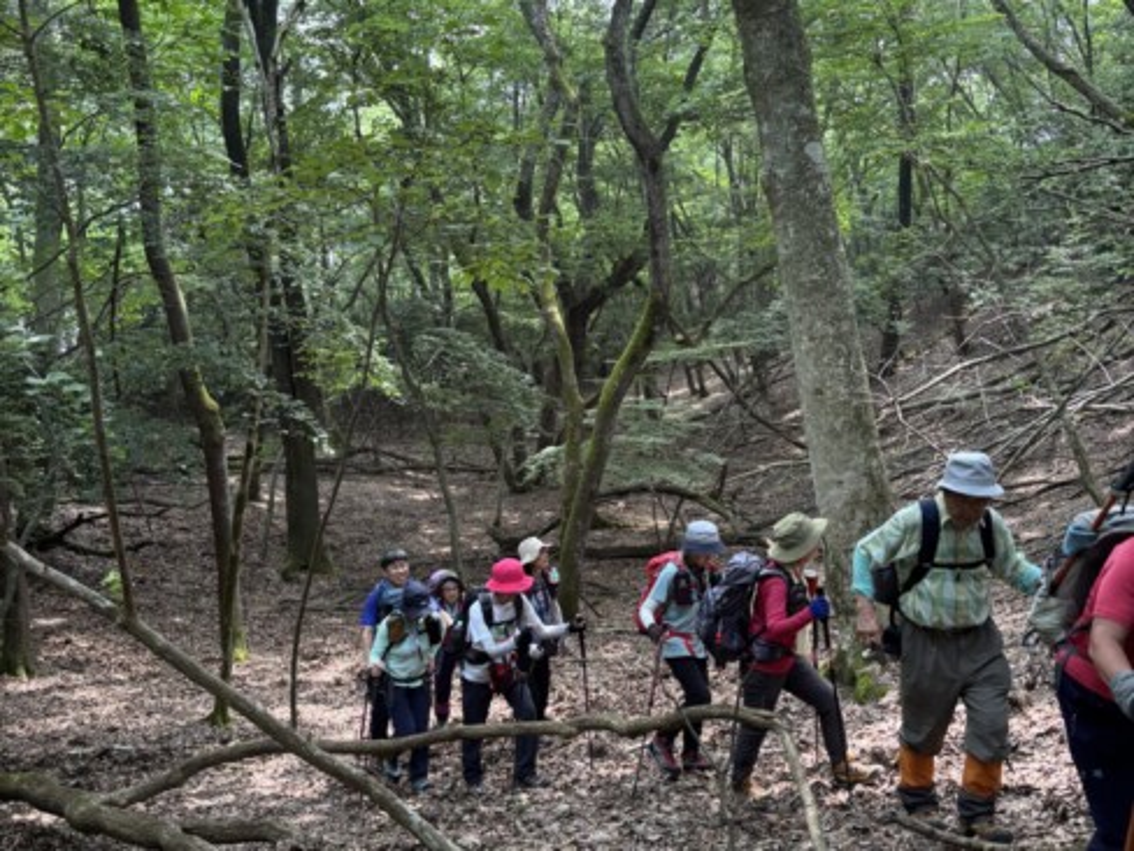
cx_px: 567
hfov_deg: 67.3
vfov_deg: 53.1
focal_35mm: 26
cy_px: 426
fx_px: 852
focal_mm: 5.96
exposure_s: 1/121
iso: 125
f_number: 1.6
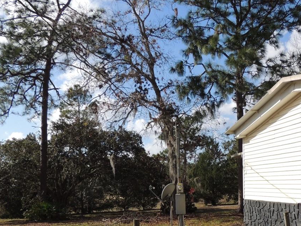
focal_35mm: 45
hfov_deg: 41.7
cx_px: 189
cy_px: 176
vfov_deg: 31.5
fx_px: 391
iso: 100
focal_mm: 4.3
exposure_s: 1/1250
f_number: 3.3
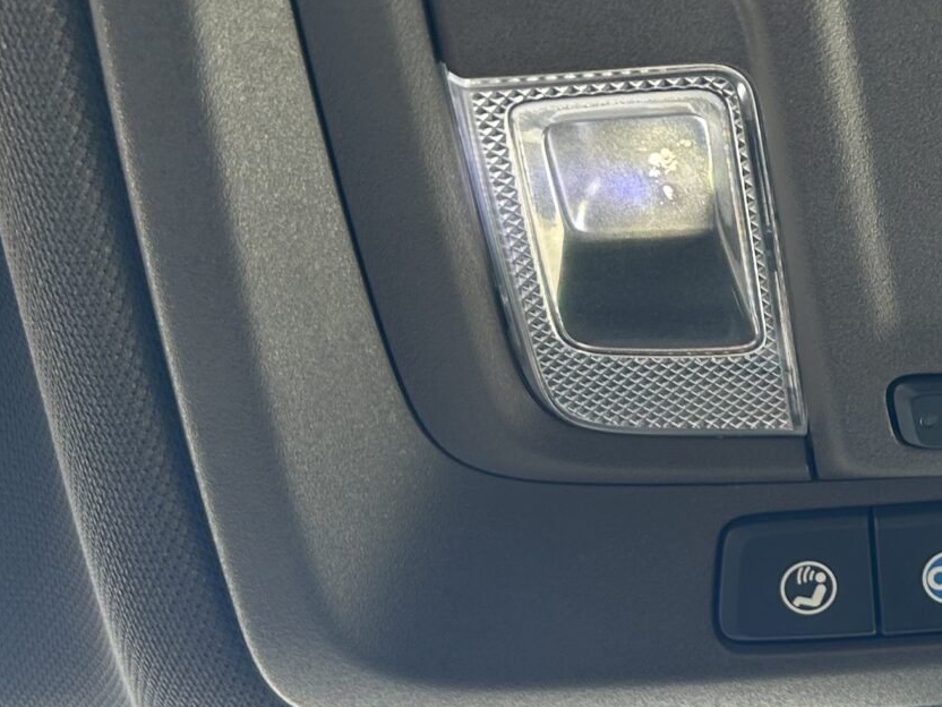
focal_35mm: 80
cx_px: 1193
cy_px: 168
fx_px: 2177
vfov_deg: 18.3
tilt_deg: +46.4
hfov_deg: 22.1
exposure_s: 1/122
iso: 50
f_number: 1.5
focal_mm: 5.7
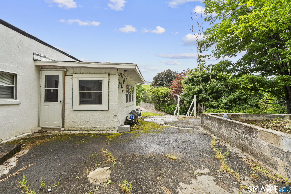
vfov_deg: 73.7
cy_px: 97
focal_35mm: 16
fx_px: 129
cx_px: 146
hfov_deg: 96.7
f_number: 9
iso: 200
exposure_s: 1/13
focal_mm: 16
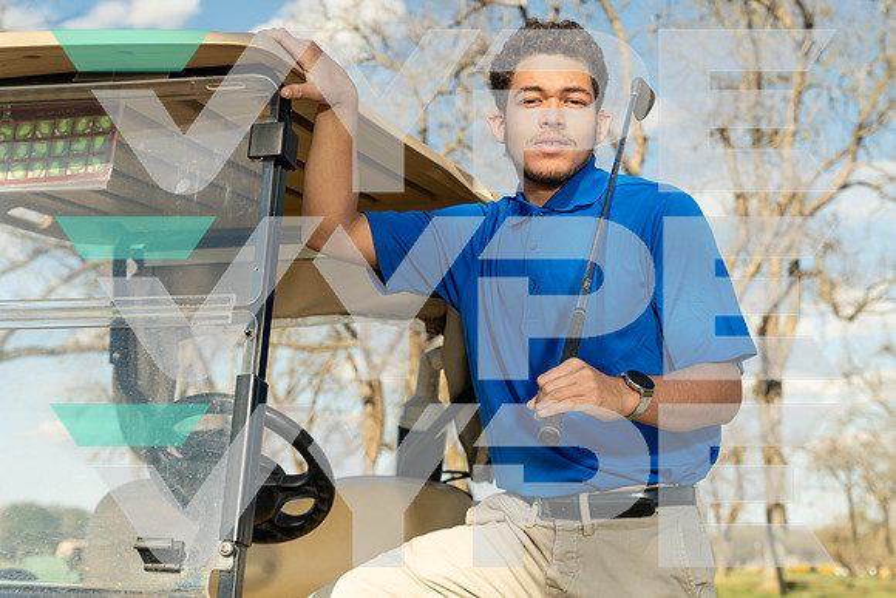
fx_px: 1619
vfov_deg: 20.9
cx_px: 447
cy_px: 298
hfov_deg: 30.9
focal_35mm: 65
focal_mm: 61
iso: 500
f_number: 5.6
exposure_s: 1/200
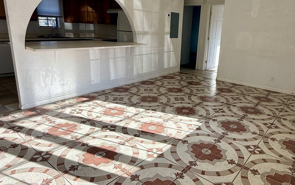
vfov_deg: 47.5
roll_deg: -2.9
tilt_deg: -13.9
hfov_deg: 70.1
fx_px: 209
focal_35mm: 26
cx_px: 167
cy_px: 83
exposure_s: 1/212
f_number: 2.2
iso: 50
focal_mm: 2.22
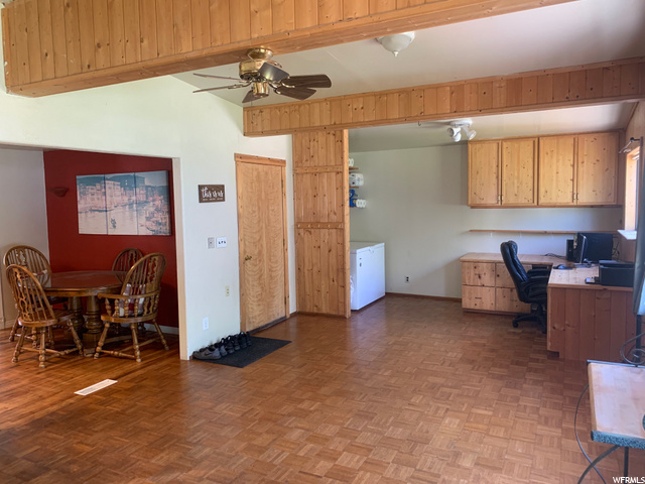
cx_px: 322
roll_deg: +1.6
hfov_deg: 67.3
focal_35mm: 26
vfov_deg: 53.1
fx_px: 484
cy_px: 242
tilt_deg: -1.6
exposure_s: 1/60
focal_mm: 4.25
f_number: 1.8
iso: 125
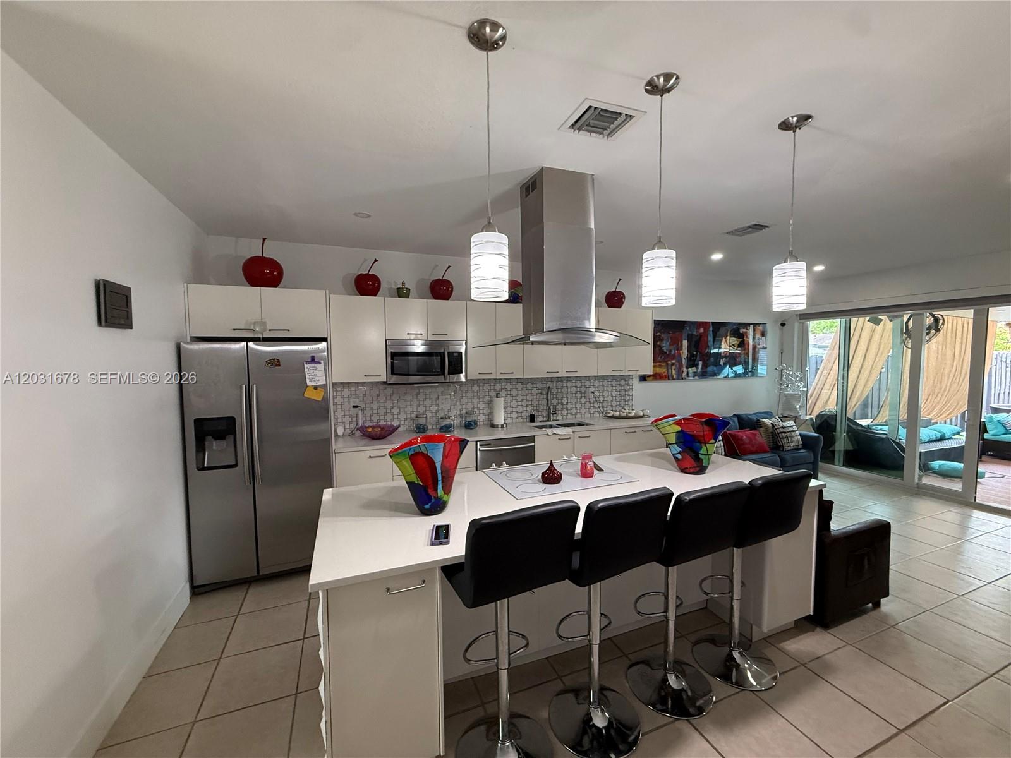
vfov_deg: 85.7
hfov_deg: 102.1
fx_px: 409
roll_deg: -0.1
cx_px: 506
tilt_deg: -1.7
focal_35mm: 14
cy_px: 379
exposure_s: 1/120
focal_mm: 2.22
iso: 320
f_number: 2.2
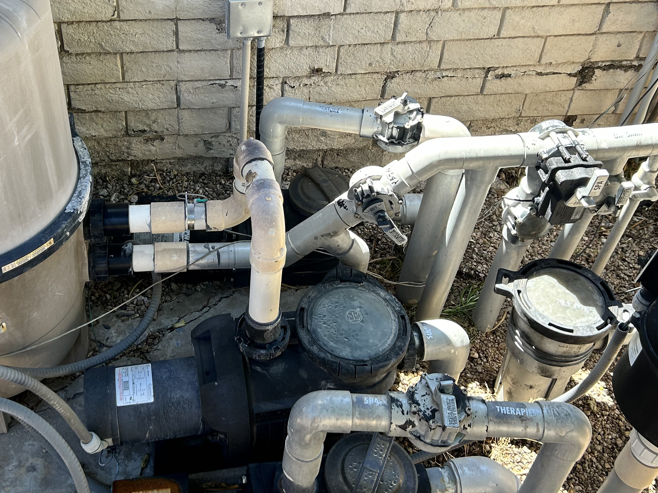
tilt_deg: -41.8
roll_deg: -2.6
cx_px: 254
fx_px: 817
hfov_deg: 43.6
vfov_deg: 33.1
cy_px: 143
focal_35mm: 43
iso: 50
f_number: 1.5
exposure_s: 1/383
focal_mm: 5.7
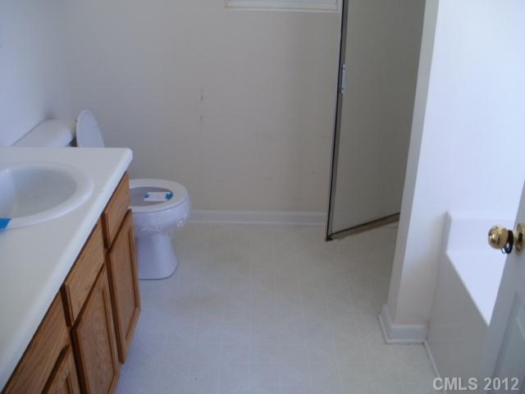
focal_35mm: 36
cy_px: 197
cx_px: 262
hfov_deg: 51.4
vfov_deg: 39.7
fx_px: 546
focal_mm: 6.3
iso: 100
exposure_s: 1/60
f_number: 3.5
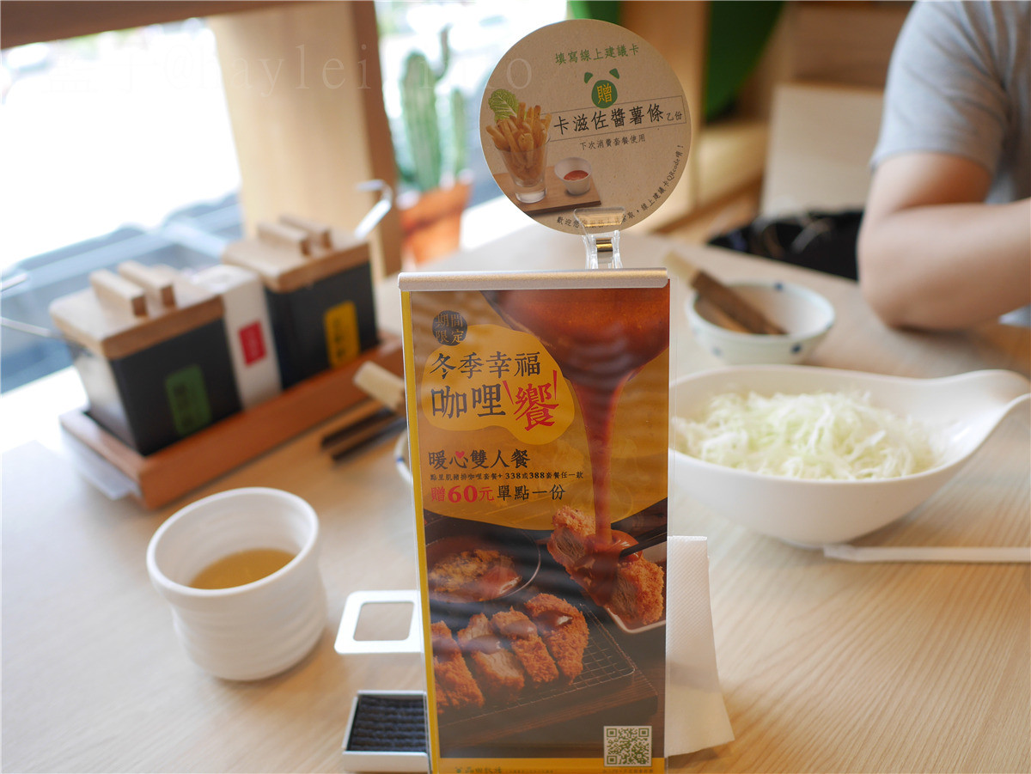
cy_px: 387
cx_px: 516
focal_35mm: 30
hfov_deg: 59.9
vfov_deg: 46.8
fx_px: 894
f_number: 1.8
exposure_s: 1/100
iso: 200
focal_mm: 15
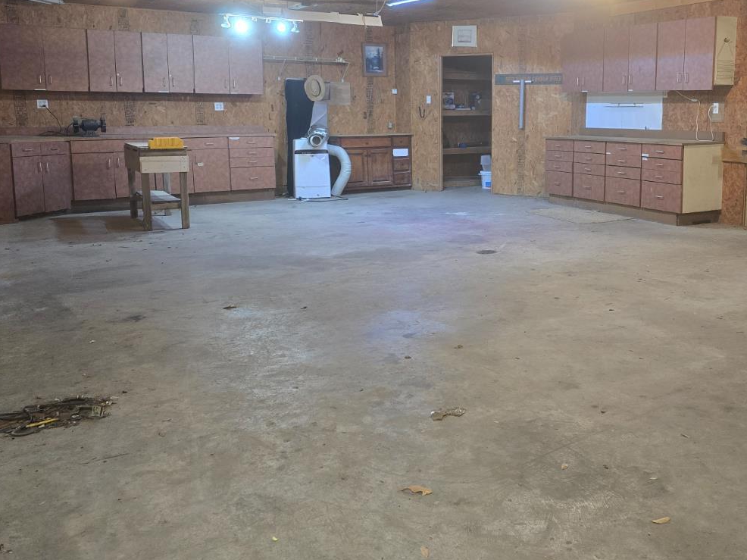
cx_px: 505
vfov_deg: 40.3
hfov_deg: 51.6
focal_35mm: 35
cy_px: 200
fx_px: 755
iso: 640
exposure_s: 1/120
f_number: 1.7
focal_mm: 6.3
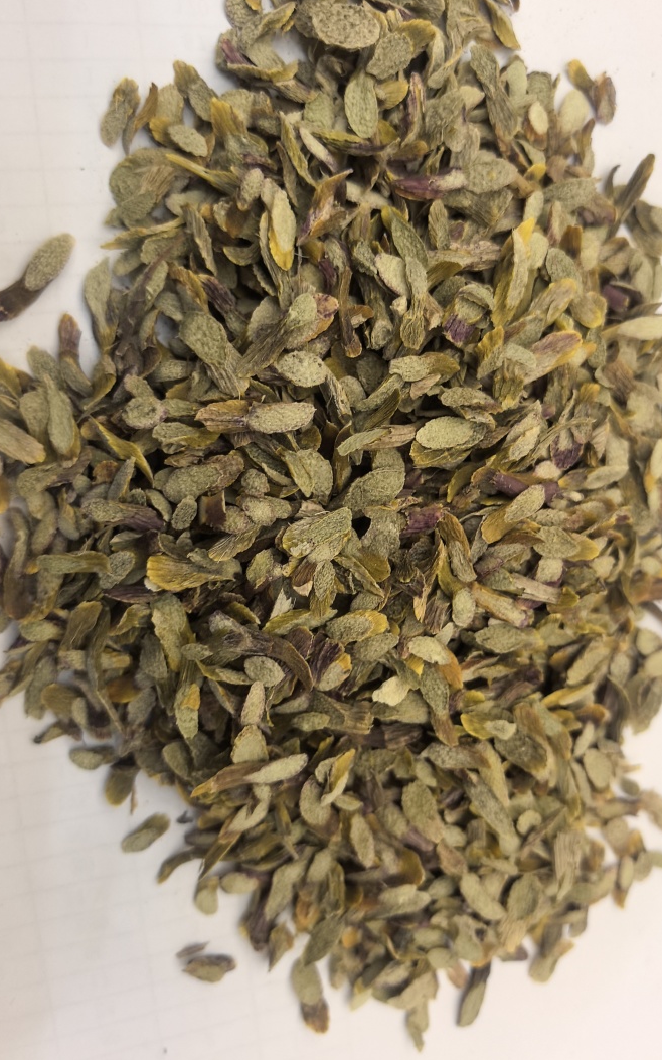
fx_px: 837
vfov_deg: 64.6
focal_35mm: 29
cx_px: 331
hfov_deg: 43.1
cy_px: 530
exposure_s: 1/50
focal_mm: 6.98
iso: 160
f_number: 2
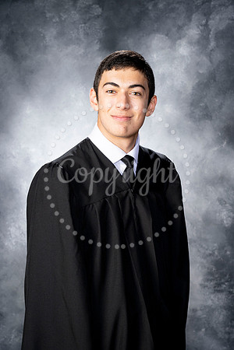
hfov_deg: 17.1
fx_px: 780
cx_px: 117
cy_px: 175
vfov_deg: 25.4
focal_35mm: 80
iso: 250
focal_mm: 80
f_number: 9
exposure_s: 1/160
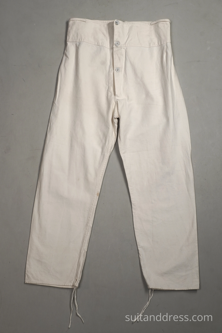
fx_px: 444
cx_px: 111
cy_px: 166
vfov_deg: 41.1
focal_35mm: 48
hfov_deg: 28.1
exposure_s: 1/60
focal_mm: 32
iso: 400
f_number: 11
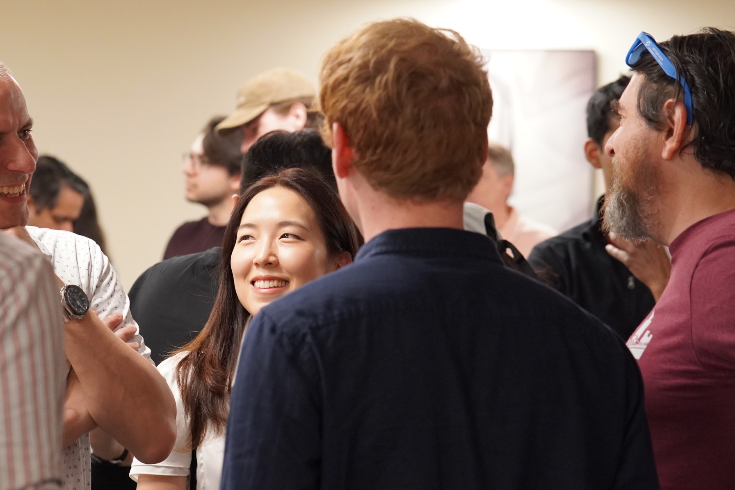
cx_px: 260
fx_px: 3076
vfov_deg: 9.1
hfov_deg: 13.6
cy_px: 289
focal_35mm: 151
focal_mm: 75
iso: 2000
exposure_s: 1/160
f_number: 4
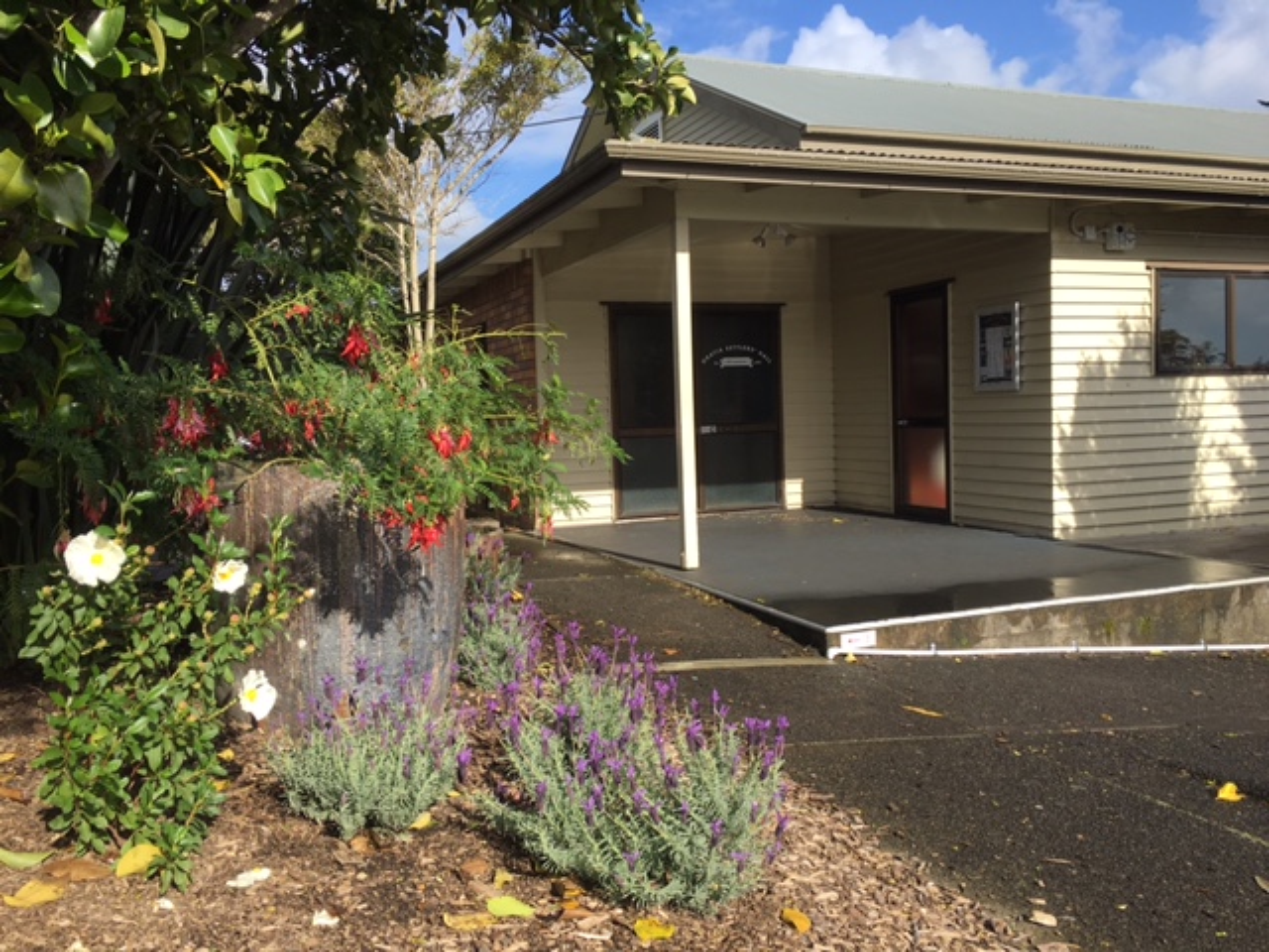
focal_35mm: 29
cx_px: 634
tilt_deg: -3.0
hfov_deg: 61.7
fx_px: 1063
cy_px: 476
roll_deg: +2.2
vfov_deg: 48.2
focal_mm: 4.15
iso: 25
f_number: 2.2
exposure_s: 1/1012
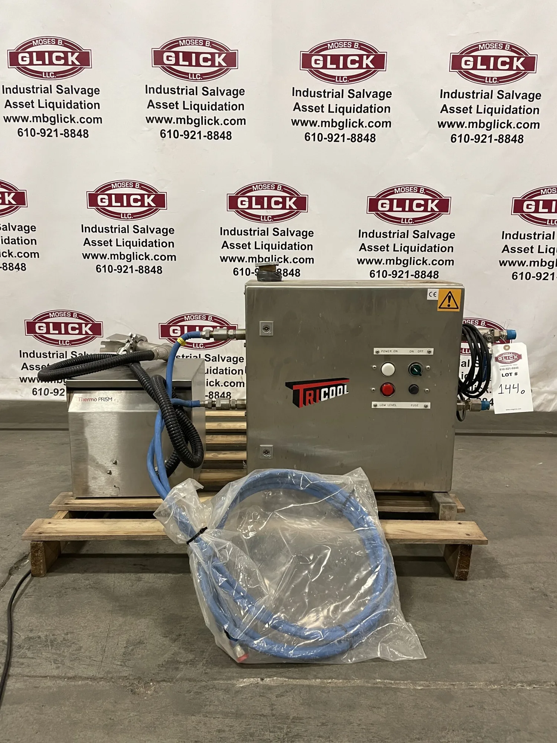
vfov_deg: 67.3
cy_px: 372
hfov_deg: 53.1
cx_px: 278
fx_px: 558
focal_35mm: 26
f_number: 1.6
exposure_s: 1/60
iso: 400
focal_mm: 4.2
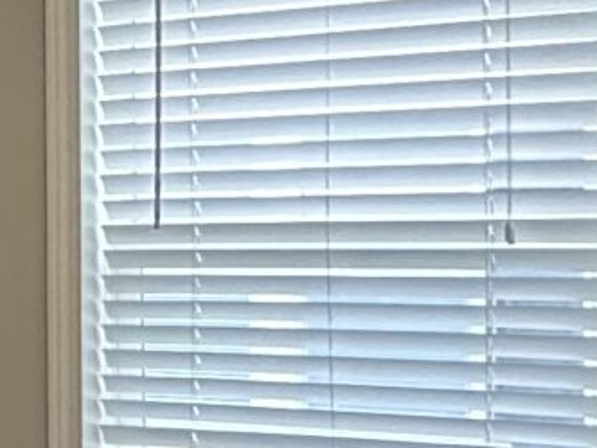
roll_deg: +0.2
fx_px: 1863
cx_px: -930
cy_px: 248
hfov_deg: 12.8
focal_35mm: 108
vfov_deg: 13.7
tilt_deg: -0.1
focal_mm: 2.22
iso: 250
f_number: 2.2
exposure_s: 1/120
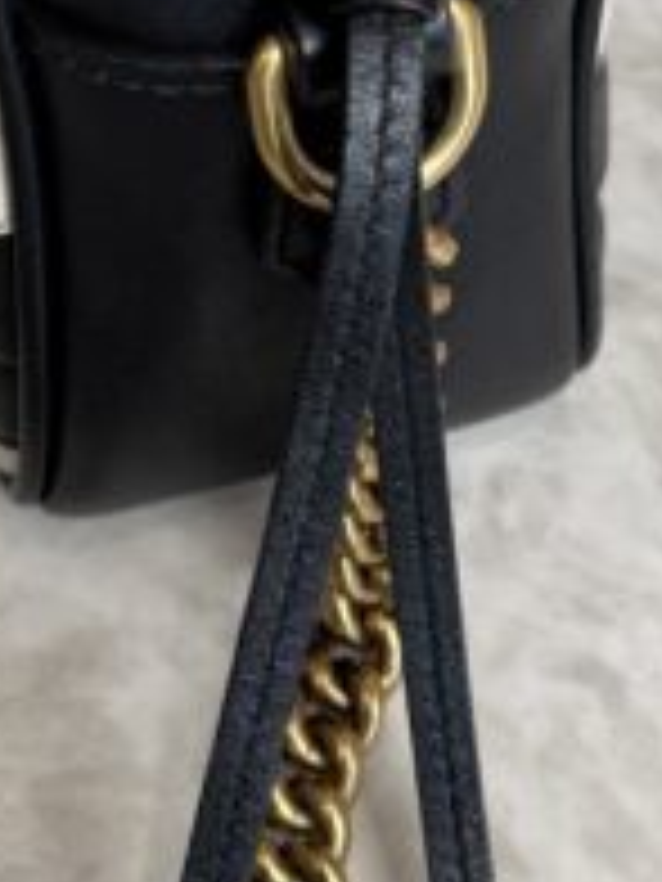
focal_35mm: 98
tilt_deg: -57.4
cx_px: 239
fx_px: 2499
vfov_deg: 20.0
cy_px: 486
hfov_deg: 15.1
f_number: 1.78
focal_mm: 6.76
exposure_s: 1/120
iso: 80
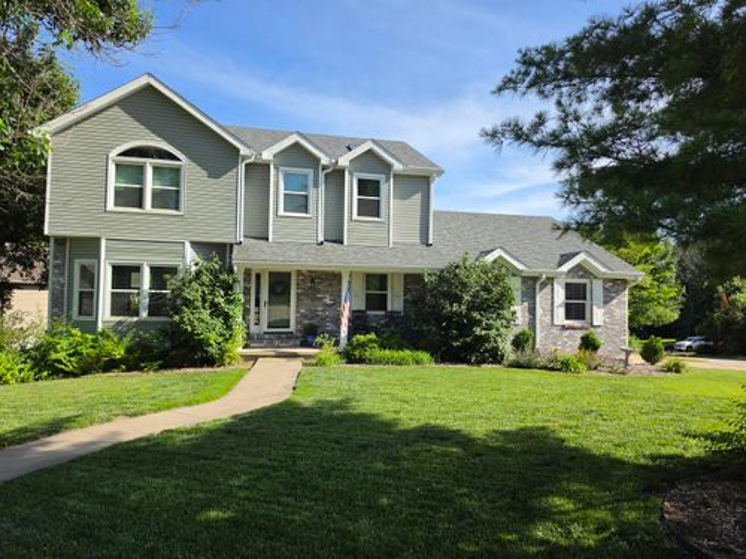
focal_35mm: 23
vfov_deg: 58.9
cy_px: 280
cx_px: 373
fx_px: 496
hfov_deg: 73.9
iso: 64
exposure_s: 1/4055
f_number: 1.4
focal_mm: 6.5
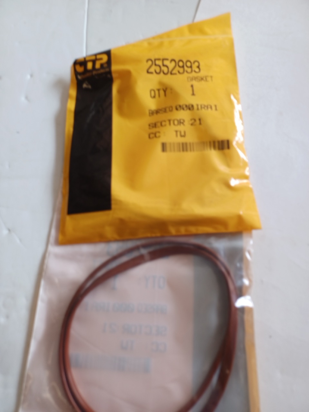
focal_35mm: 25
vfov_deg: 69.4
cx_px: 154
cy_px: 206
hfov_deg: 54.9
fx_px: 298
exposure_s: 1/50
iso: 80
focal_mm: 4.6
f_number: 1.8
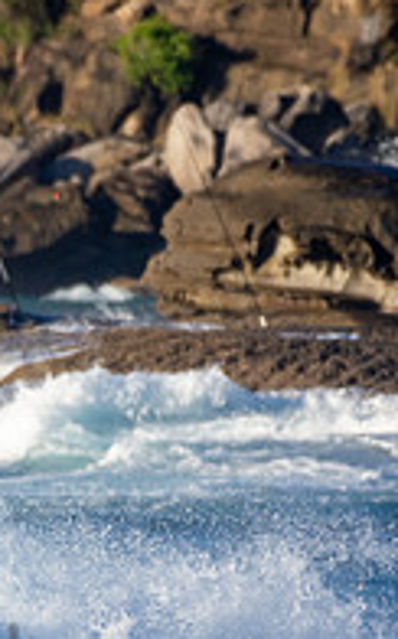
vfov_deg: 0.9
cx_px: -326
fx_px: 39459
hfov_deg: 0.6
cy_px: 608
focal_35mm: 2267
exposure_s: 1/1250
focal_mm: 500
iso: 320
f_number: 5.6
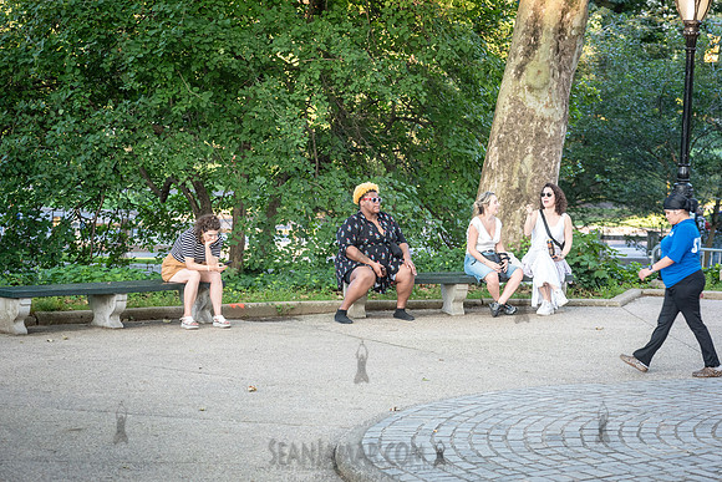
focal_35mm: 112
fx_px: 2247
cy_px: 241
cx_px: 361
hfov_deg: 18.3
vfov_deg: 12.2
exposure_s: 1/125
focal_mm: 112
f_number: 4.5
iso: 2000
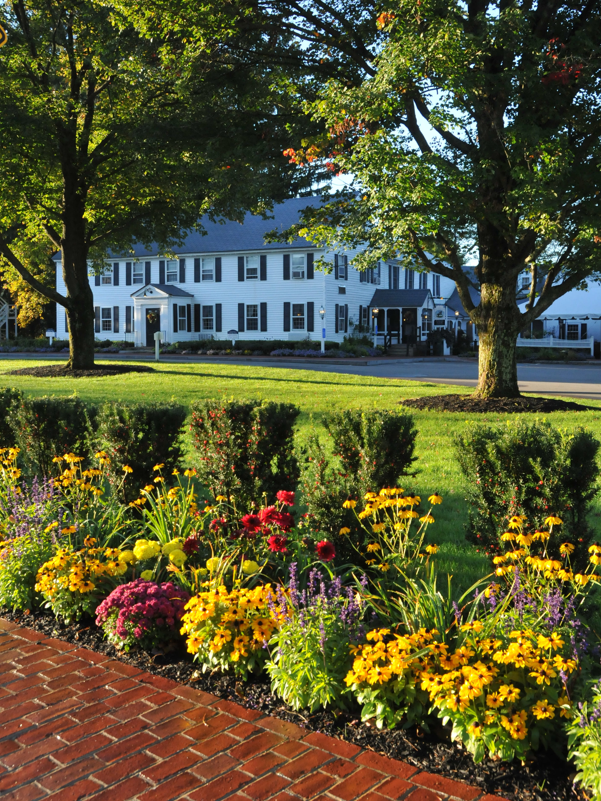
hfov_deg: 39.7
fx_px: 833
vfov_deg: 51.3
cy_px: 375
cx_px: 300
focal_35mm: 36
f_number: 8
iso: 800
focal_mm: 22
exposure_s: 1/250
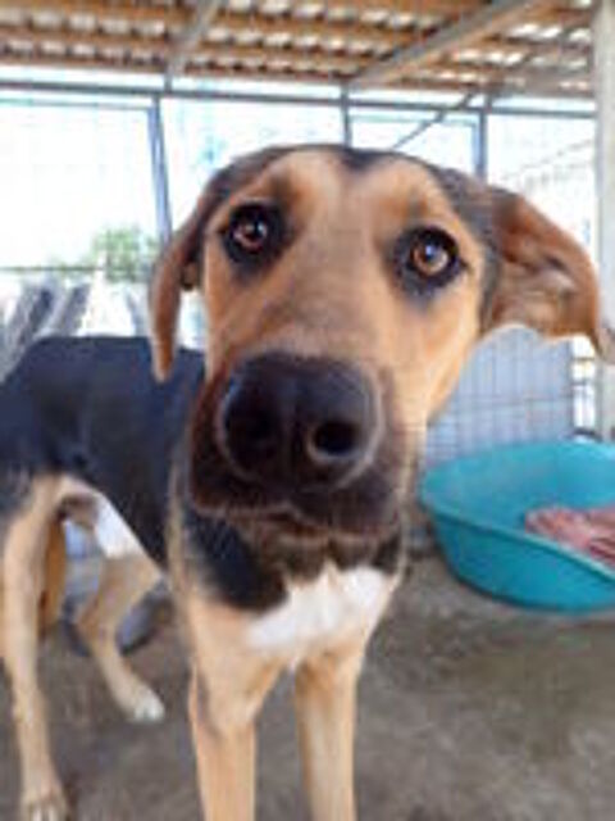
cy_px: 410
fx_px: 592
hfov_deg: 54.9
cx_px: 308
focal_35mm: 25
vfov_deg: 69.4
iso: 320
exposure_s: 1/500
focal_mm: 4.5
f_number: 2.8
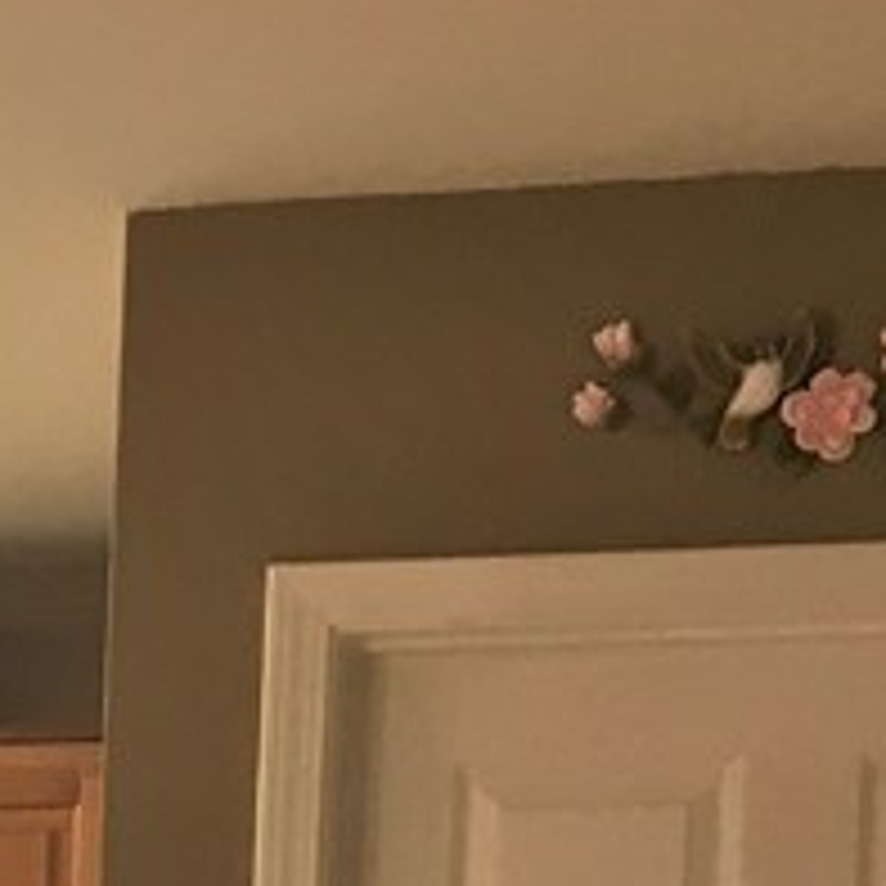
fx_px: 3851
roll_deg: -0.5
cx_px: -841
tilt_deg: -3.7
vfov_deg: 12.1
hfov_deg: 11.8
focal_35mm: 133
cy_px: 1561
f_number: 2.2
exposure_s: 1/30
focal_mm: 4.15
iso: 64
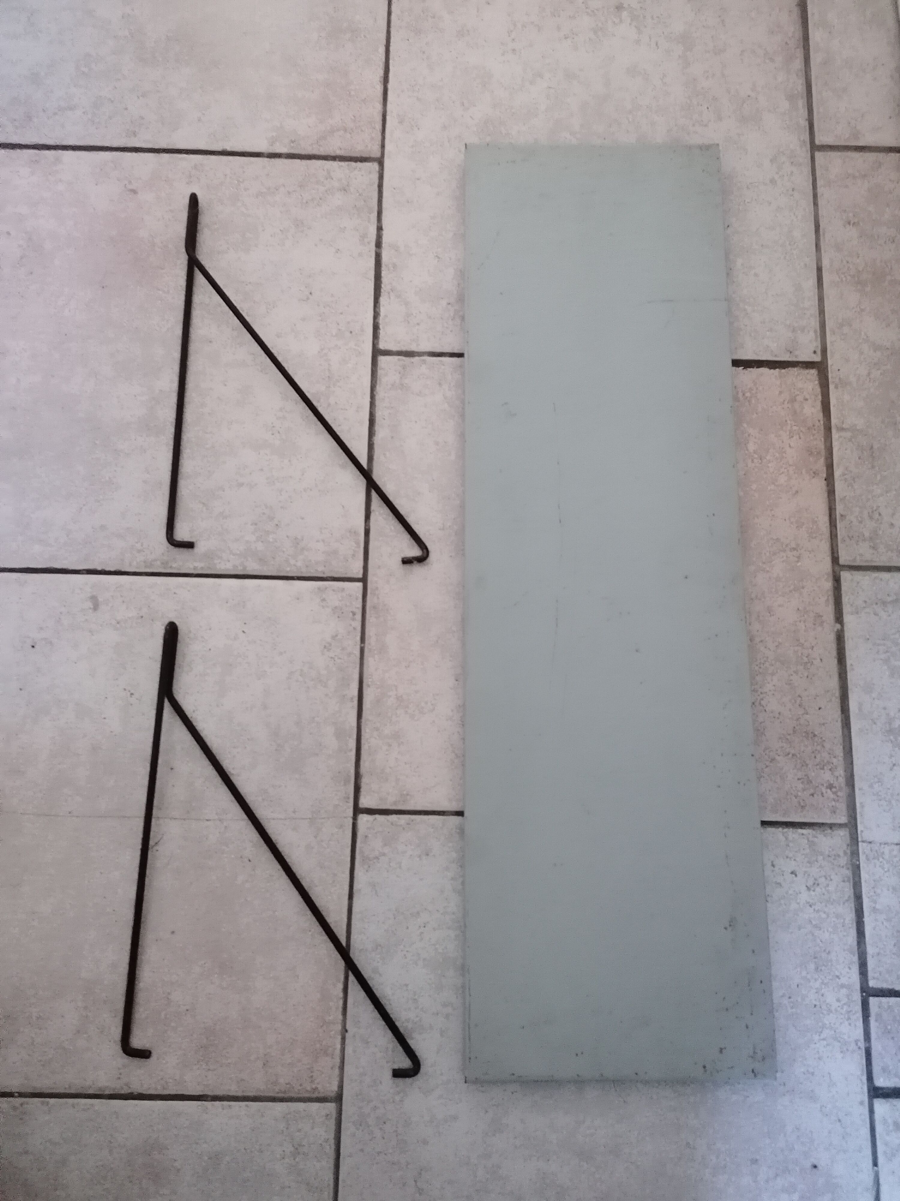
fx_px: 936
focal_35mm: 27
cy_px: 600
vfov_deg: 65.3
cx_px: 450
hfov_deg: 51.4
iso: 1250
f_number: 1.8
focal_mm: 4.75
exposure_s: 1/16.7
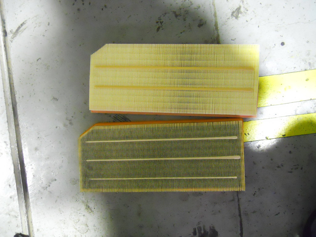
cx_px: 158
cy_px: 118
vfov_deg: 49.7
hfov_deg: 63.4
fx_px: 256
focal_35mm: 28
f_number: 2.7
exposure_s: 1/20
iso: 800
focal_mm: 5
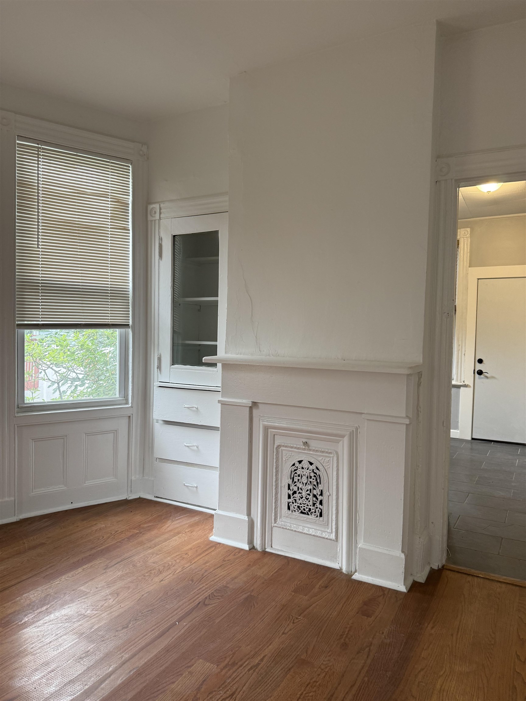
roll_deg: -1.6
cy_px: 350
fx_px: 486
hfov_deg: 56.8
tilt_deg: -1.4
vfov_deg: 71.6
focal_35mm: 24
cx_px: 263
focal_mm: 6.76
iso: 125
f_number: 1.78
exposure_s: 1/60
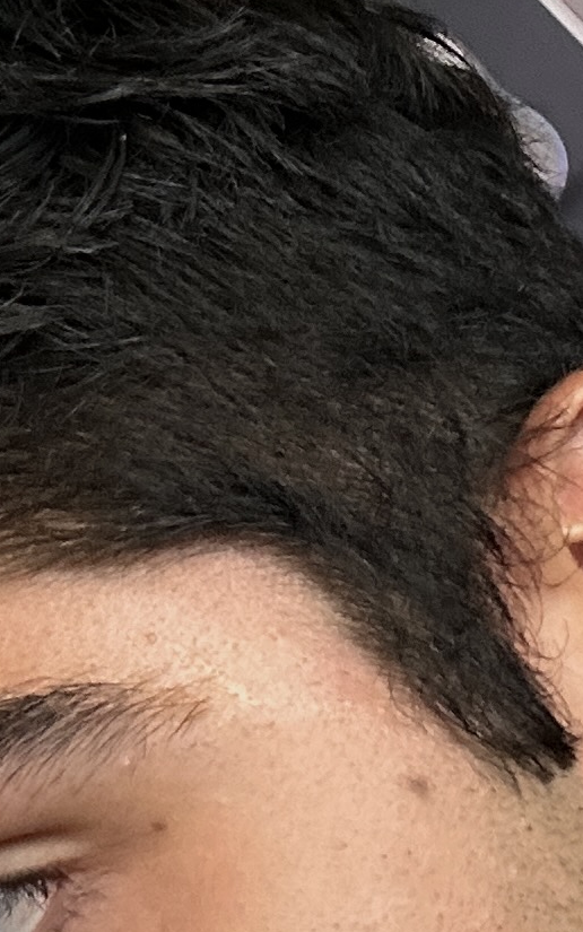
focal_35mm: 119
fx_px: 3024
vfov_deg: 17.5
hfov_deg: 10.9
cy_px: 468
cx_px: -73
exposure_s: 1/60
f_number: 1.9
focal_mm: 2.69
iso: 160
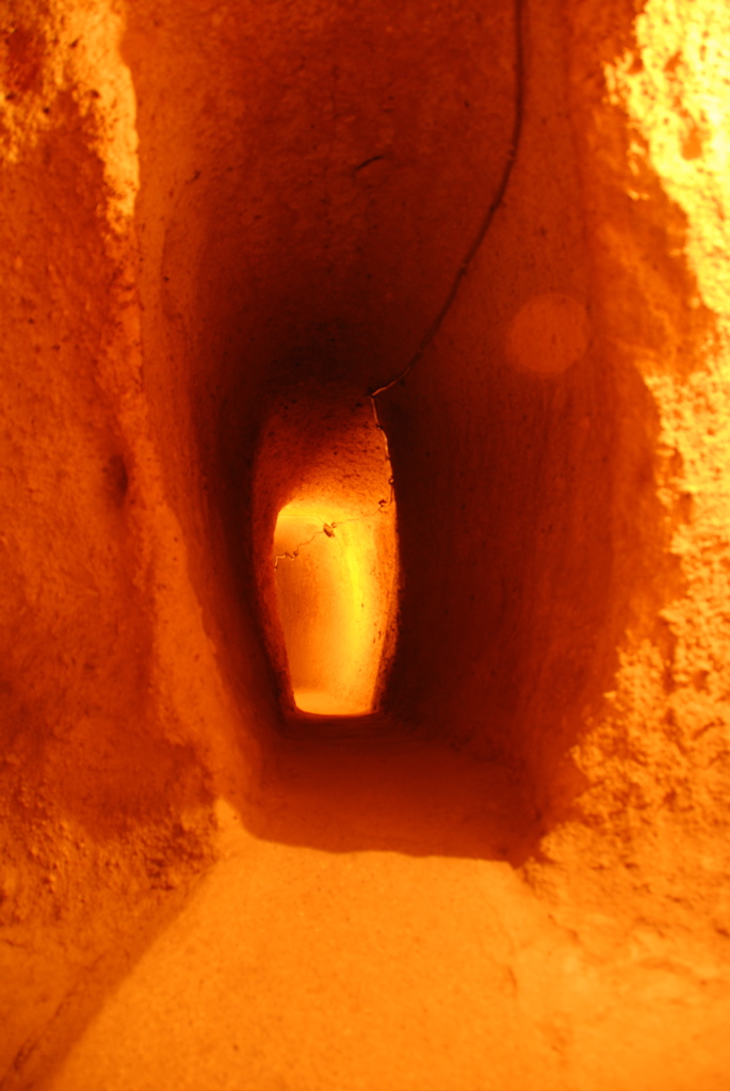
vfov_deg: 67.3
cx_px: 365
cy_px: 546
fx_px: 819
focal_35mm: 27
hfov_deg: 48.1
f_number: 3.5
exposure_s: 6
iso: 200
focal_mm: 18
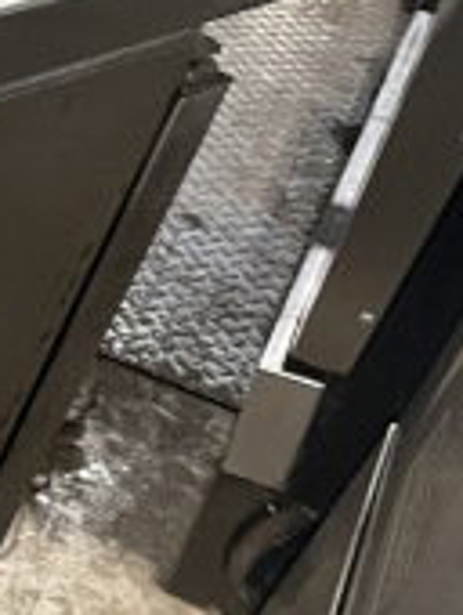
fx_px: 2206
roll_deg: -10.4
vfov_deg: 15.8
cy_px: 501
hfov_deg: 10.4
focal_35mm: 124
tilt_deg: -38.3
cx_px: -626
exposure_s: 1/60
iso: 320
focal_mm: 4.2
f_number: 1.6
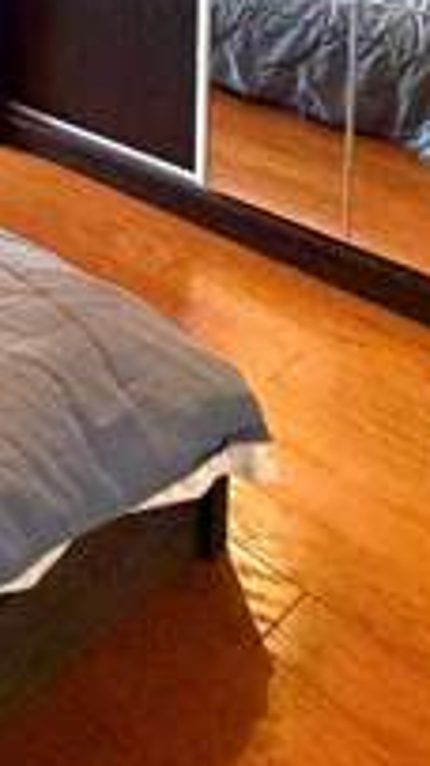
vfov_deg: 34.1
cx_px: -306
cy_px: -166
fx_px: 974
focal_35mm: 48
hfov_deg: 19.6
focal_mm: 2.22
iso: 400
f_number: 2.2
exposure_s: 1/60
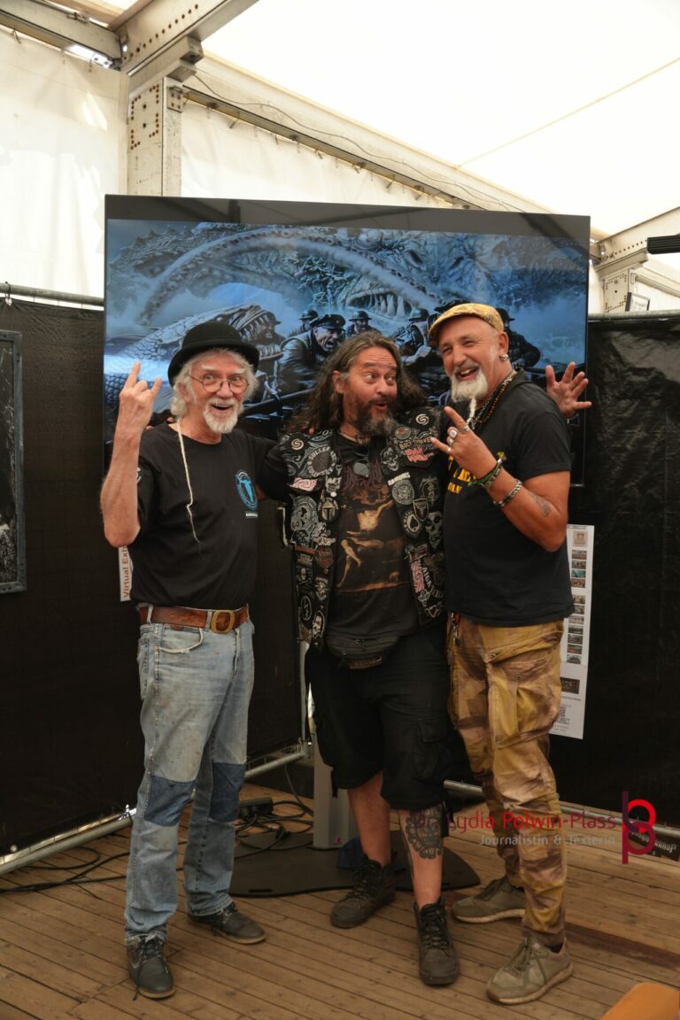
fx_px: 1020
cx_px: 340
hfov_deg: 36.9
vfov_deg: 53.1
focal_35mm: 36
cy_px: 510
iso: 400
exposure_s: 1/160
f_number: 4
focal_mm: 24
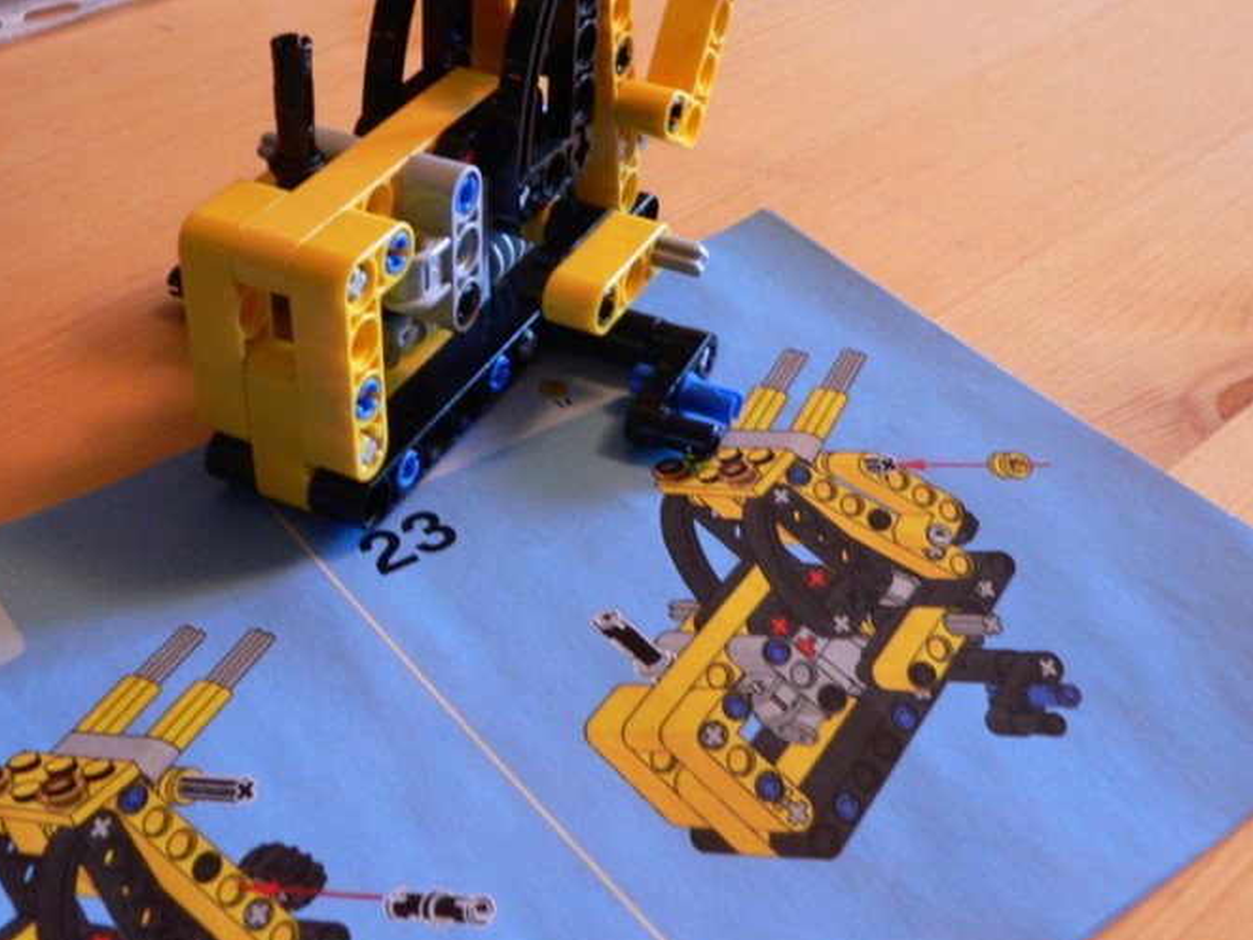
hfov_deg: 38.9
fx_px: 1774
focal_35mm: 49
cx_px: 622
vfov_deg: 29.6
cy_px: 380
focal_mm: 6
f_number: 2.8
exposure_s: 1/8
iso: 200
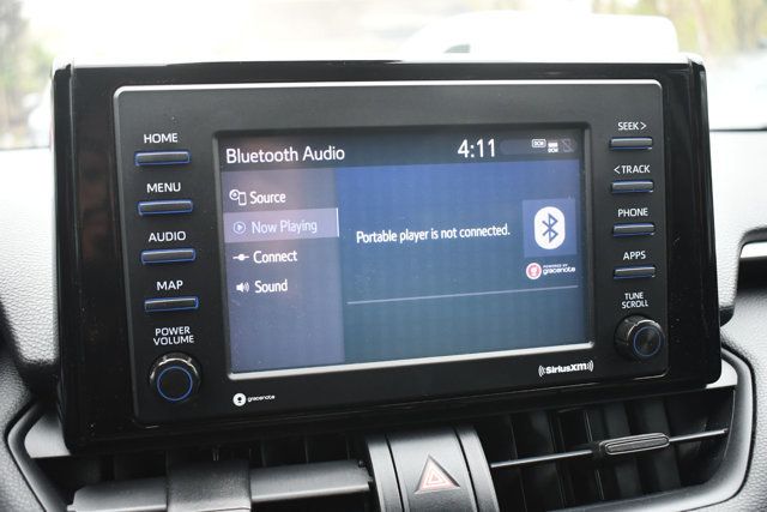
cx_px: 384
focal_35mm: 37
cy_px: 256
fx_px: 788
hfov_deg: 51.9
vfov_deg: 36.0
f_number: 4
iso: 1250
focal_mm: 25
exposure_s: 1/125
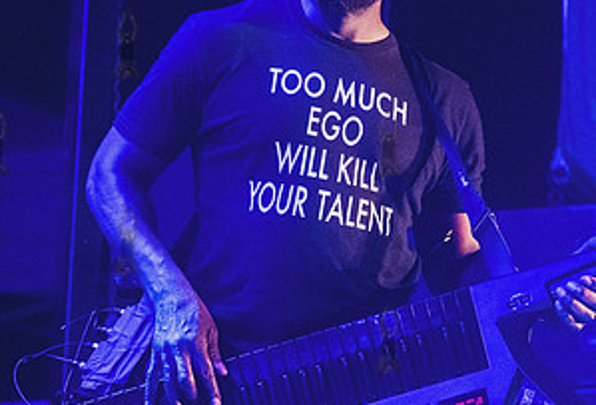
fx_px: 3246
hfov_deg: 10.5
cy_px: 47
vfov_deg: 7.1
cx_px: 342
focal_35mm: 195
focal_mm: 80
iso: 6400
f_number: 4.5
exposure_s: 1/320
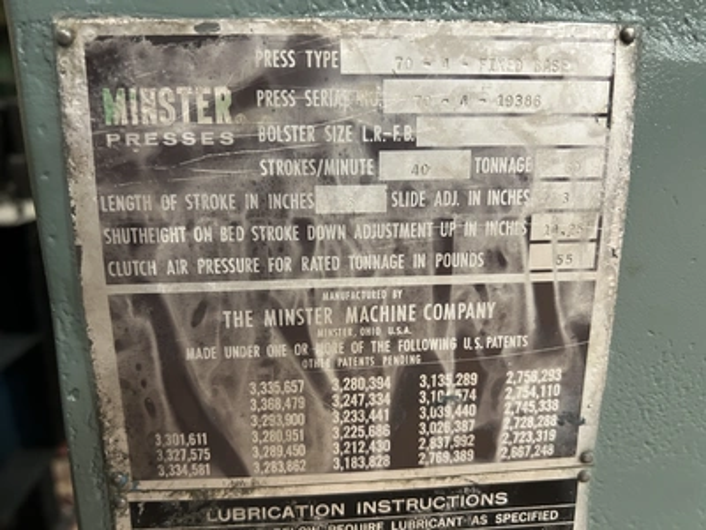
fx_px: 530
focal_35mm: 26
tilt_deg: -13.9
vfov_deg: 53.1
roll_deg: +1.3
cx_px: 353
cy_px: 265
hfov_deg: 67.3
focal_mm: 5.7
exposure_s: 1/40
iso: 400
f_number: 1.5
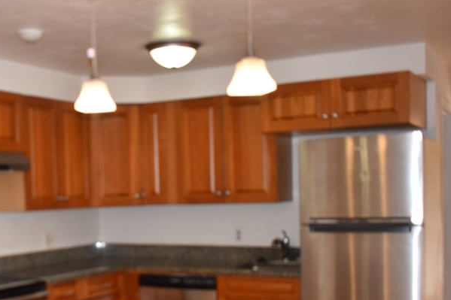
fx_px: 674
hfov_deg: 36.0
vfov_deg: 24.6
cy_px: 252
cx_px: 105
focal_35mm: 54
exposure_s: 1/160
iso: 800
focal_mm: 21
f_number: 3.8
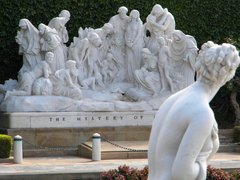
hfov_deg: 8.8
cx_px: 120
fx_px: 1567
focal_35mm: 226
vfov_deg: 6.6
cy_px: 90
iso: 80
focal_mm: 41
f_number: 5.4
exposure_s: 1/92
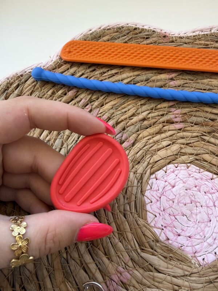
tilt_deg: -64.4
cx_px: 109
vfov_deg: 71.6
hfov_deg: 56.8
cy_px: 146
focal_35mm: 24
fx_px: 202
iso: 125
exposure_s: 1/121
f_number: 2.2
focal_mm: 2.22
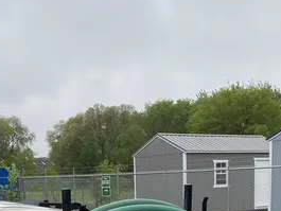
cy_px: 274
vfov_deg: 19.0
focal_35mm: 72
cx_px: 147
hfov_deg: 27.0
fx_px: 585
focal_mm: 4.25
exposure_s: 1/405
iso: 32
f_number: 1.8
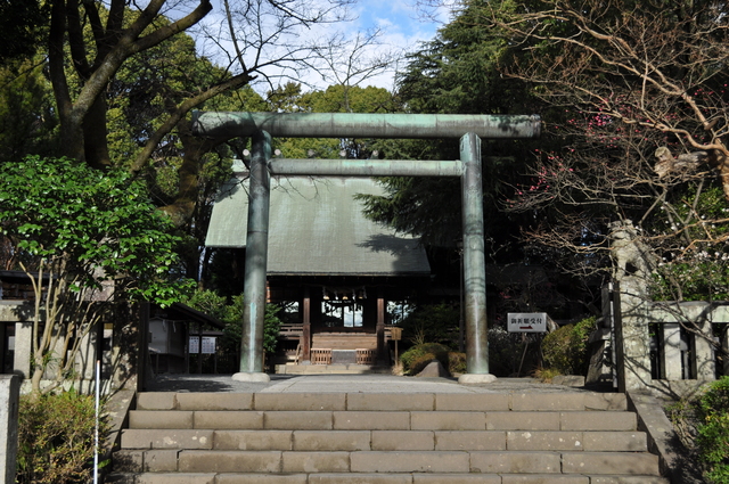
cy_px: 242
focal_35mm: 48
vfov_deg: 28.0
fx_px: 971
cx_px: 364
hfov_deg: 41.2
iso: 200
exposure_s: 1/500
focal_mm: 32
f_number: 5.6
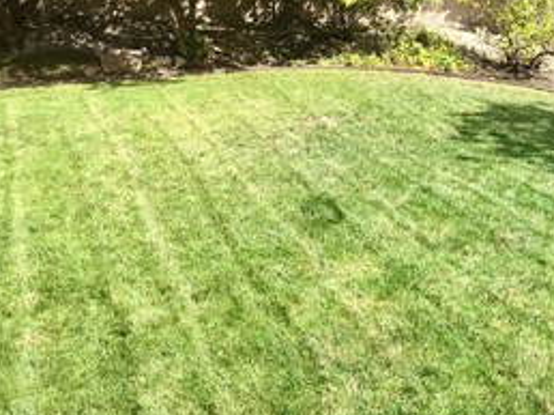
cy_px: 116
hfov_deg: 24.9
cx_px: 633
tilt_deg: -10.6
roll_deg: +0.6
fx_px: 1151
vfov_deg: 20.3
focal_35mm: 72
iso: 25
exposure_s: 1/810
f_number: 2.2
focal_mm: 4.15
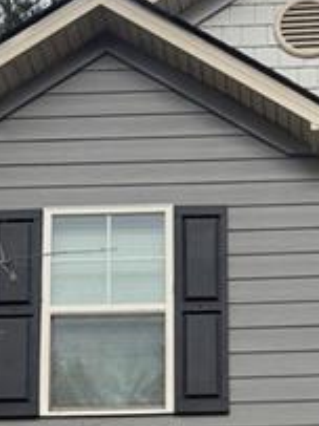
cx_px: 319
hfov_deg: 15.9
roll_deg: +2.0
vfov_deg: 19.9
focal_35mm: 91
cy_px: 544
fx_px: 1119
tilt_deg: +14.3
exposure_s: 1/2611
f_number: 1.78
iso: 100
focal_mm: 6.76
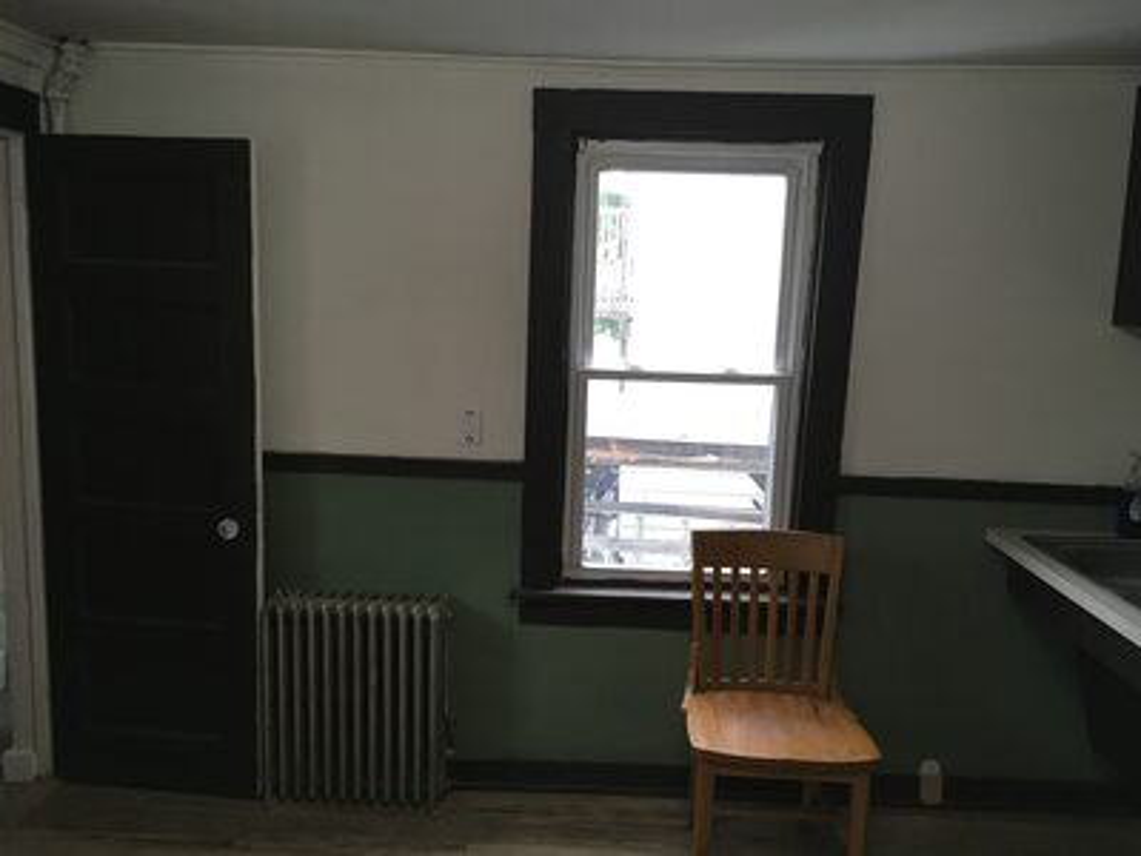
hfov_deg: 61.7
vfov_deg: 48.2
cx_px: 570
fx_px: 956
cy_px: 428
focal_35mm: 29
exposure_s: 1/30
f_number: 2.2
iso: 80
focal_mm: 4.15
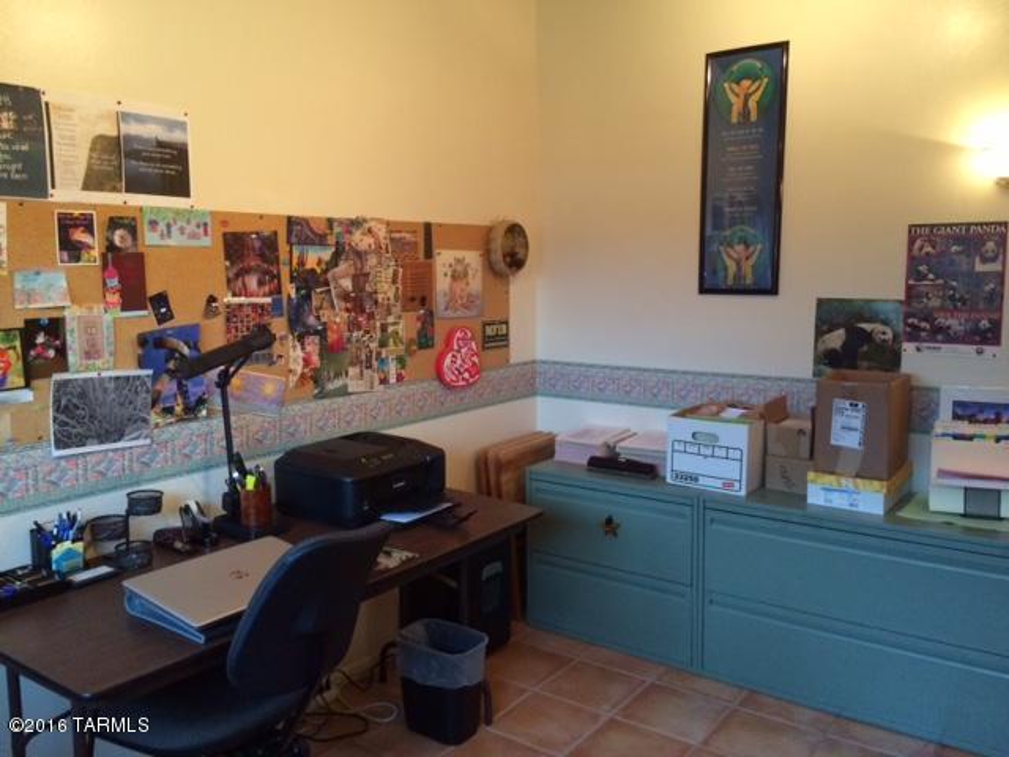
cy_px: 378
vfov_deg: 48.2
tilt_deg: -7.9
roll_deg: +1.0
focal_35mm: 29
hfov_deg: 61.7
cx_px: 504
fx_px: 845
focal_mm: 4.15
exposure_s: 1/30
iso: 250
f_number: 2.2
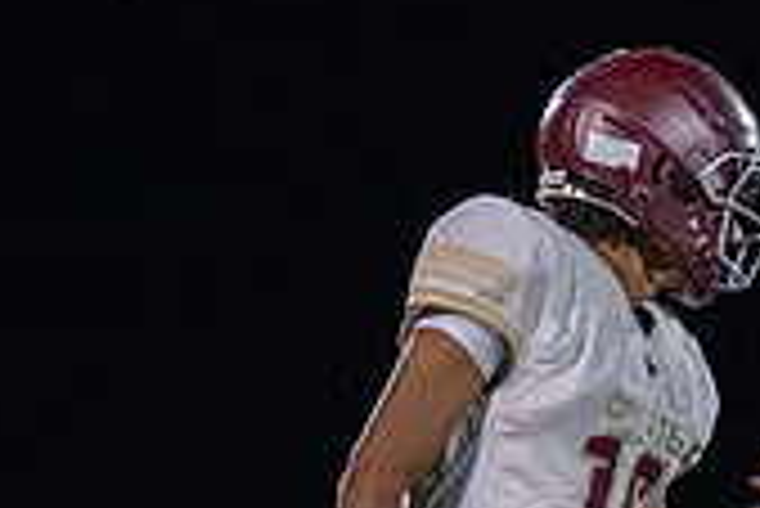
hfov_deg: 3.6
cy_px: 672
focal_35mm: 569
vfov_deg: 2.4
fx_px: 12022
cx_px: 1176
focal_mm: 96
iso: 2000
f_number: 2.8
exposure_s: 1/1000
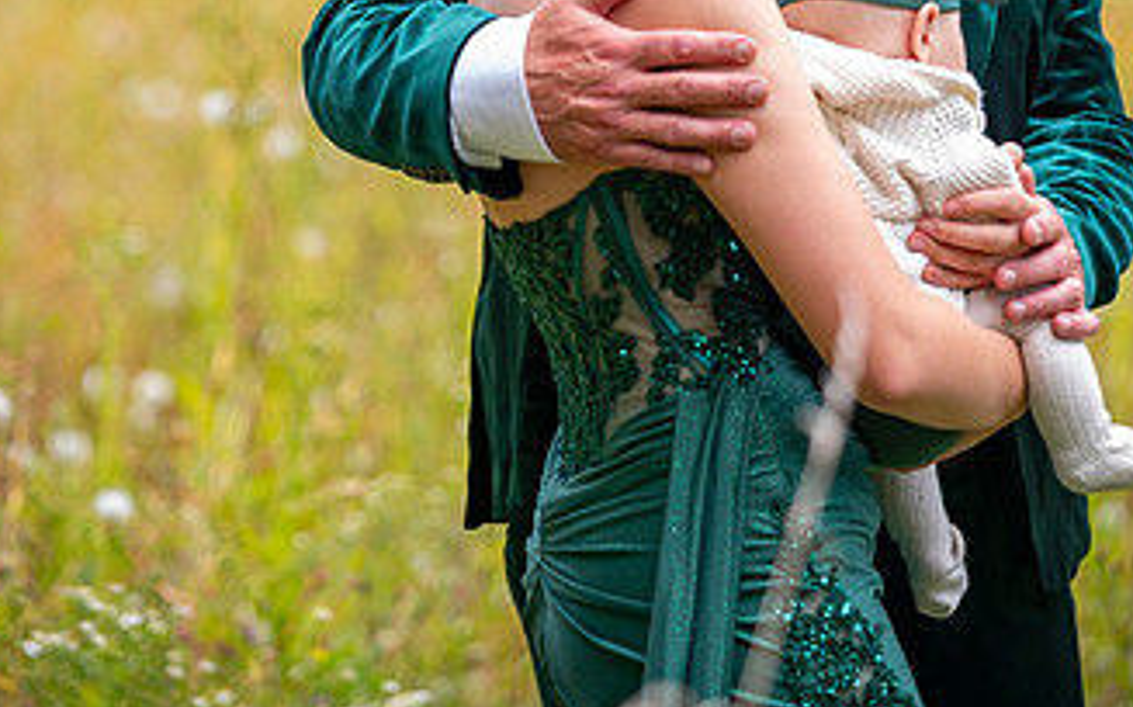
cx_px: 592
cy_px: 111
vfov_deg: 4.7
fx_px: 8518
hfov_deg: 7.6
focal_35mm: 276
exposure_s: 1/125
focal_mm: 150
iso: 50
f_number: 2.8
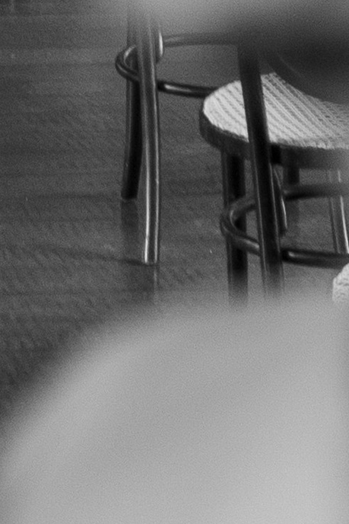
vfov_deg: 7.7
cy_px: -704
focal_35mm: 251
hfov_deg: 5.4
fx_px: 3648
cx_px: -139
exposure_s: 1/125
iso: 400
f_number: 2.8
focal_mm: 30
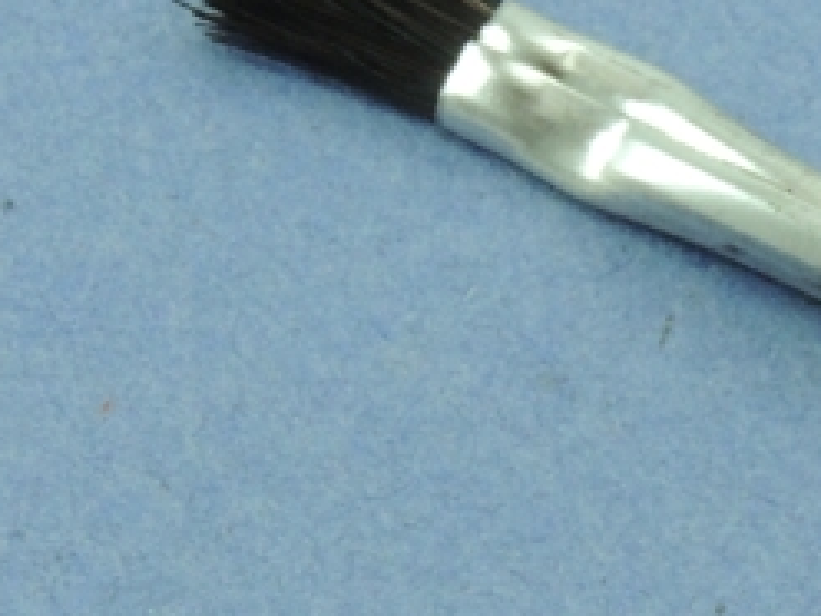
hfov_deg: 7.7
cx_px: 970
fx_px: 6024
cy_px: 315
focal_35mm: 254
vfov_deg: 5.9
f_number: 6.6
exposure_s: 1/50
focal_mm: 18.7
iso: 400
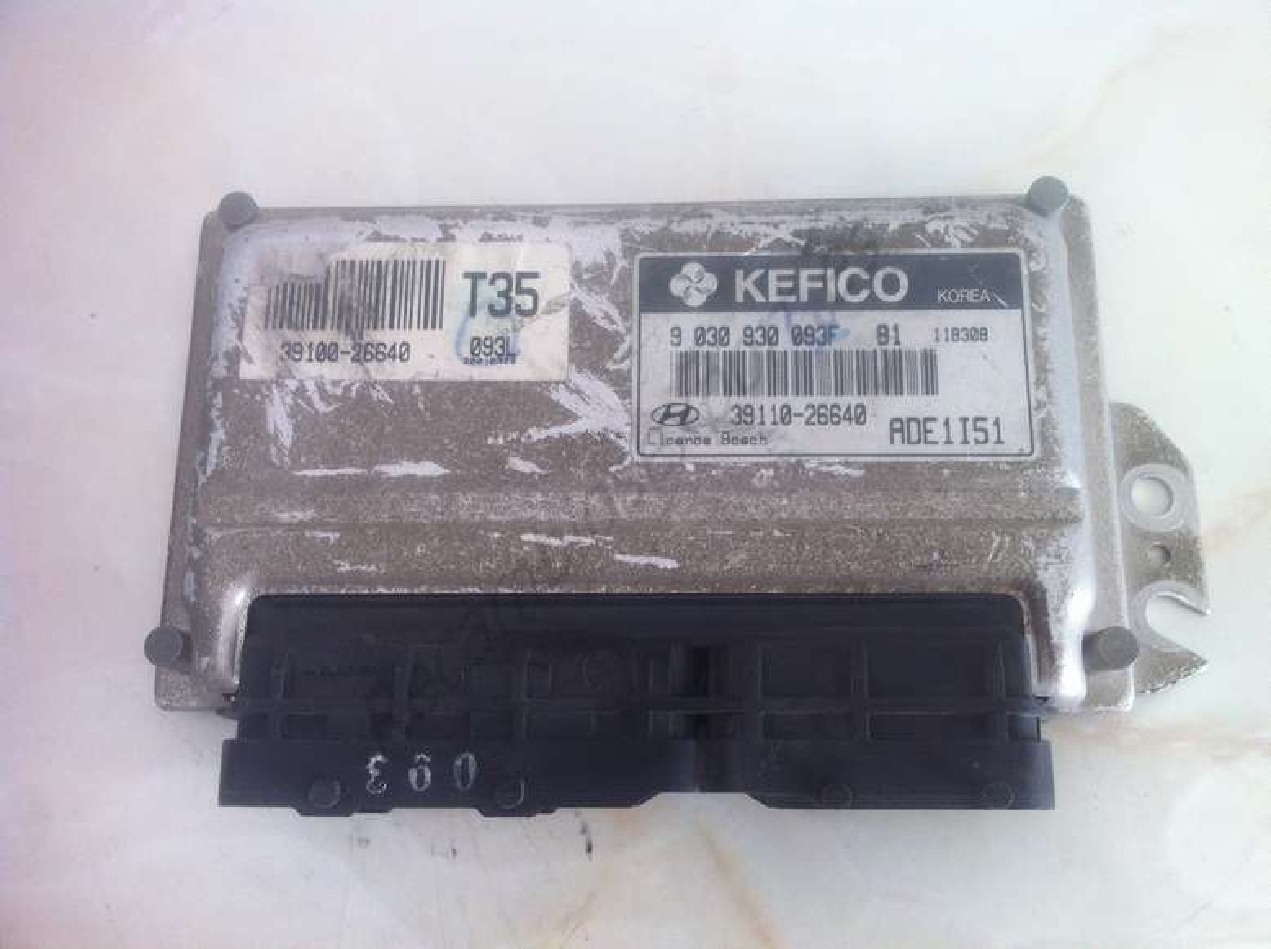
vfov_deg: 40.6
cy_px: 474
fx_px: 1283
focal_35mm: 35
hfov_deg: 52.7
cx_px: 636
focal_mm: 3.85
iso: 80
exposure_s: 1/40
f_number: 2.8
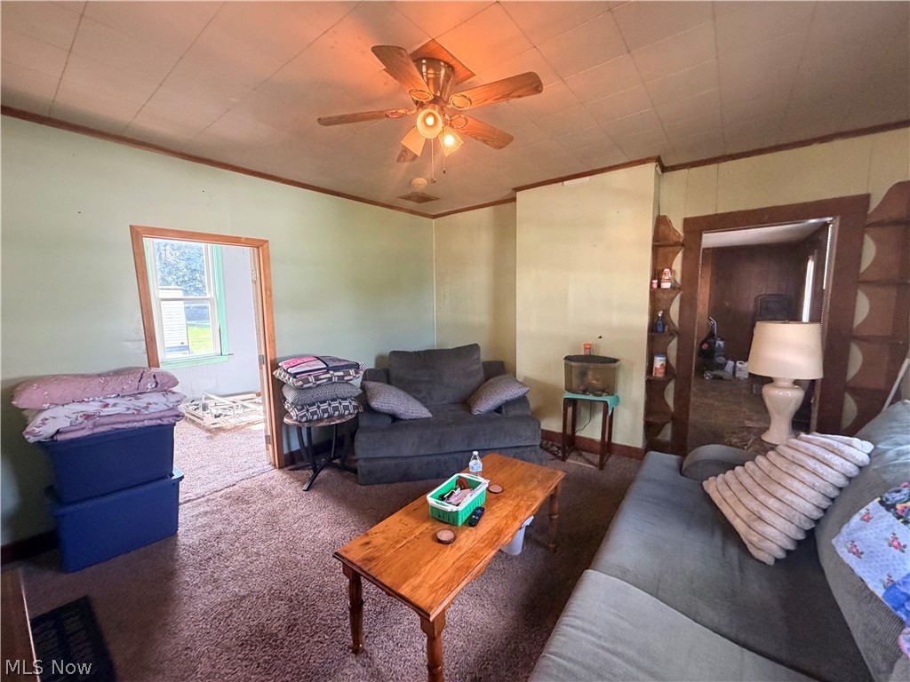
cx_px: 455
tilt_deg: -6.3
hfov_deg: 102.1
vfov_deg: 85.7
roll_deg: +1.0
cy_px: 341
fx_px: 368
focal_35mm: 14
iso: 400
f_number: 2.2
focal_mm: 2.22
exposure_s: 1/60
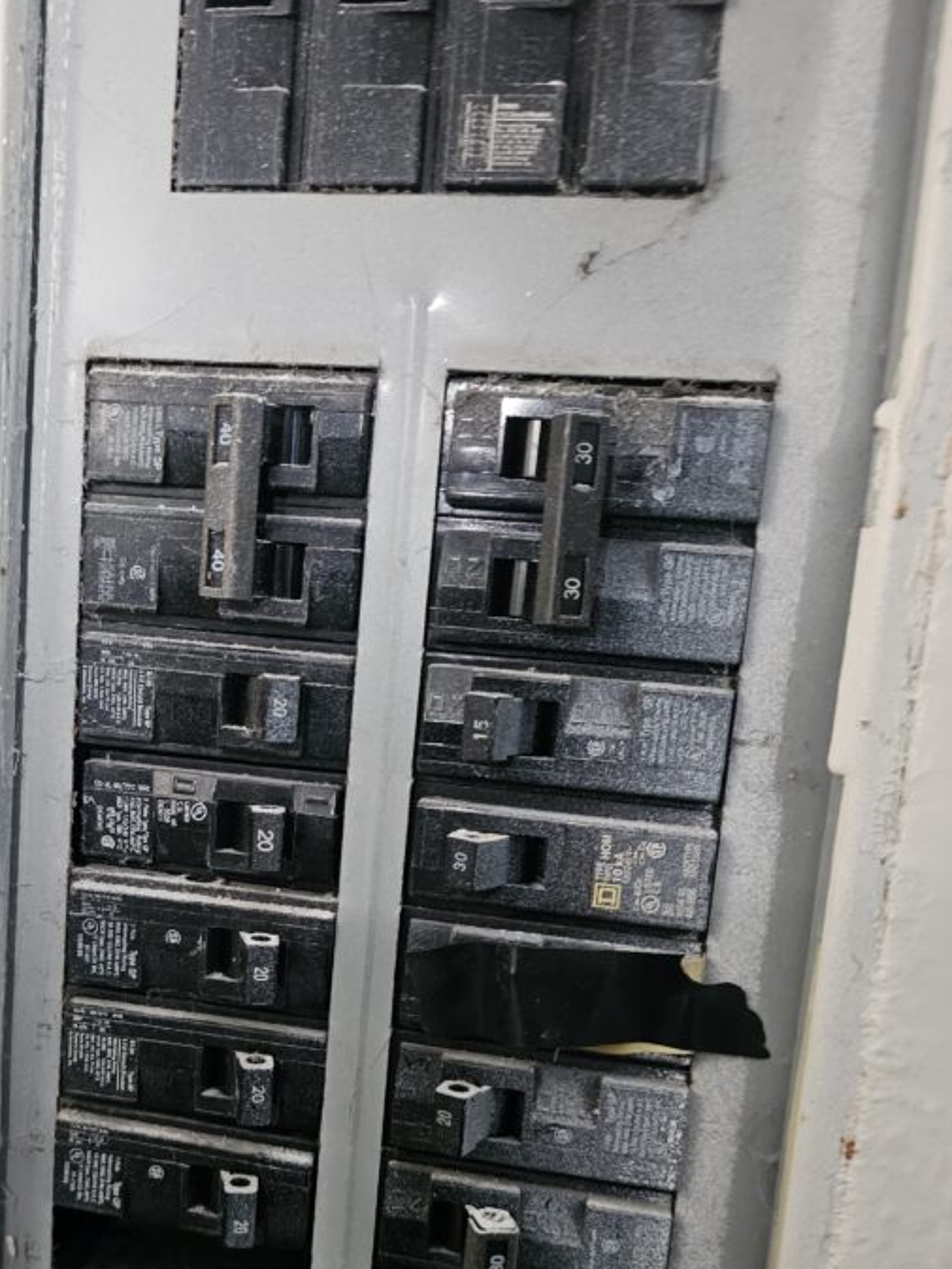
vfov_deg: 51.8
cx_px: 298
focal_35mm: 35
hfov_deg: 40.1
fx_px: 1283
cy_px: 826
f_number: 1.7
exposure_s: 1/60
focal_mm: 6.3
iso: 1000
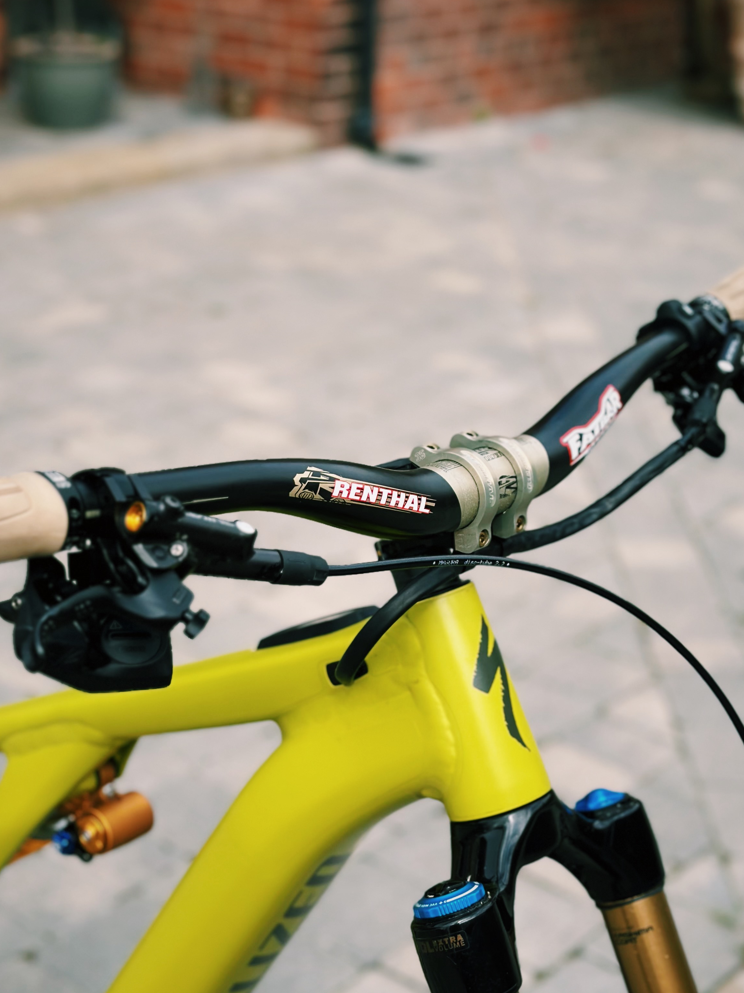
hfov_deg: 23.3
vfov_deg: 30.7
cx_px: 356
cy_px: 560
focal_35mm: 63
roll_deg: -0.6
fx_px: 1805
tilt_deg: -22.7
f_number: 1.78
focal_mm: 6.86
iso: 100
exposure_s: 1/2667
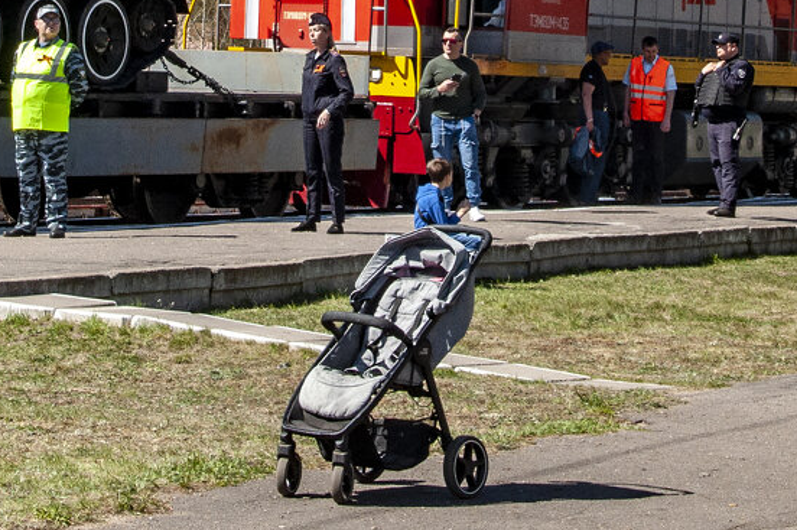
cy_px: 34
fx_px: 2523
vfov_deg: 11.9
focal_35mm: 114
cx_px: 72
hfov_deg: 17.7
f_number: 13
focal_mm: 35
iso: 640
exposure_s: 1/640
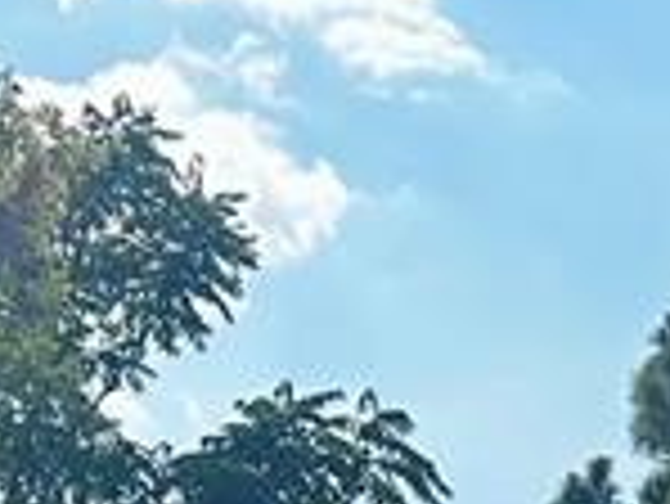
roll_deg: -1.0
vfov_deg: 7.9
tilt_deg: +0.0
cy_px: 1444
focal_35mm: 165
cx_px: 346
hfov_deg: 12.0
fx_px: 3196
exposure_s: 1/4016
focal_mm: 6.86
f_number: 1.78
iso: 80
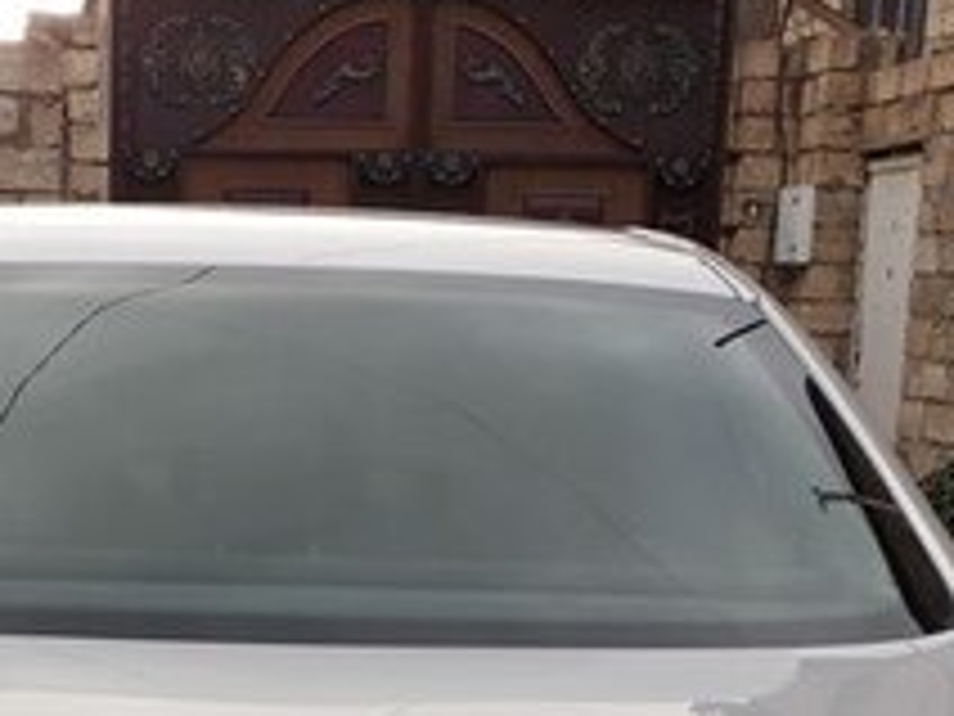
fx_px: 2315
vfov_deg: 16.3
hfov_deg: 23.0
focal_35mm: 84
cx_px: 189
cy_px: 1011
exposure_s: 1/170
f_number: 1.9
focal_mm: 3.6
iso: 40
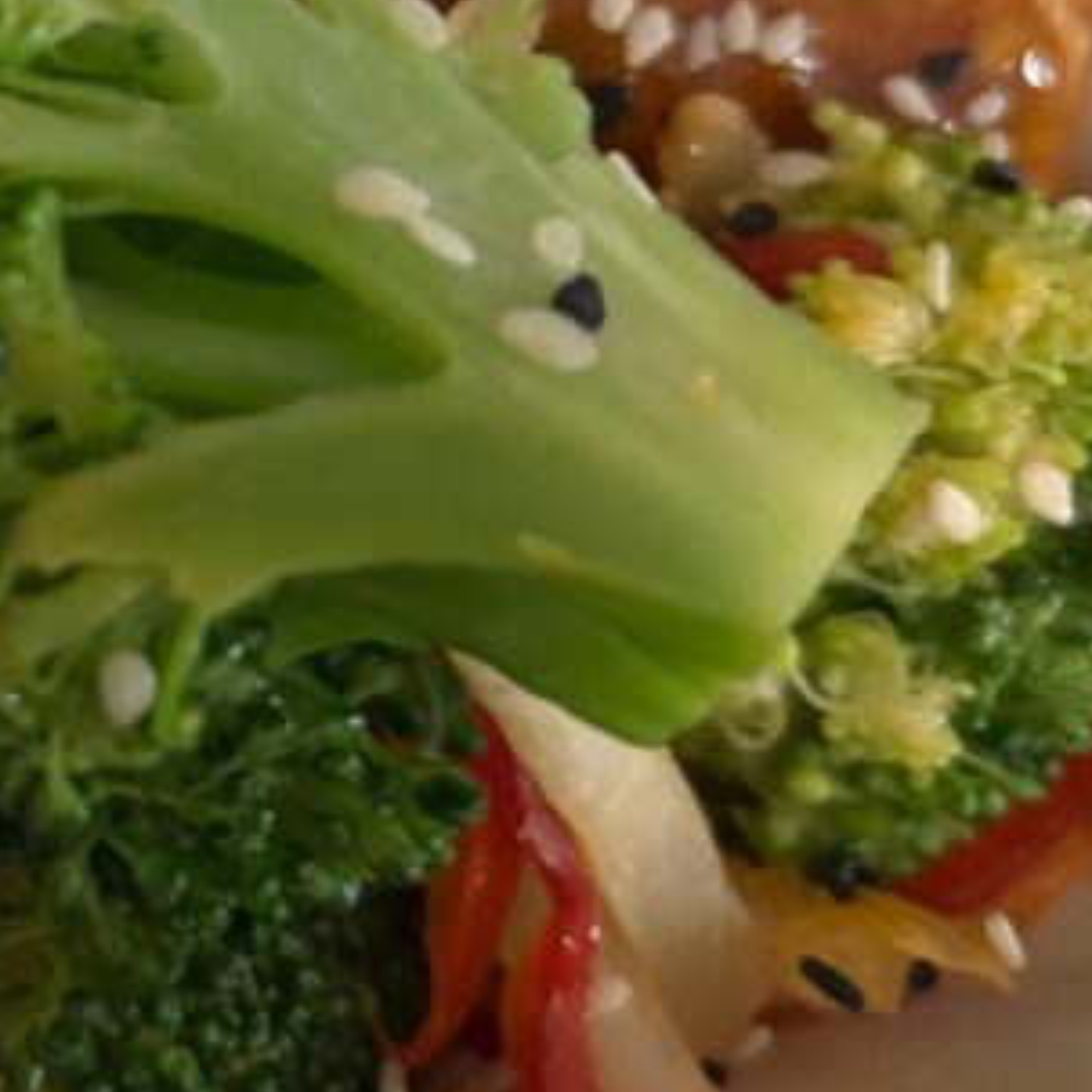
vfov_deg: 21.8
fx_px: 2784
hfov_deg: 20.6
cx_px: -264
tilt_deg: -51.0
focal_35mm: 78
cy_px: 145
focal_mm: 5.96
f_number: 1.6
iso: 640
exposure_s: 1/40
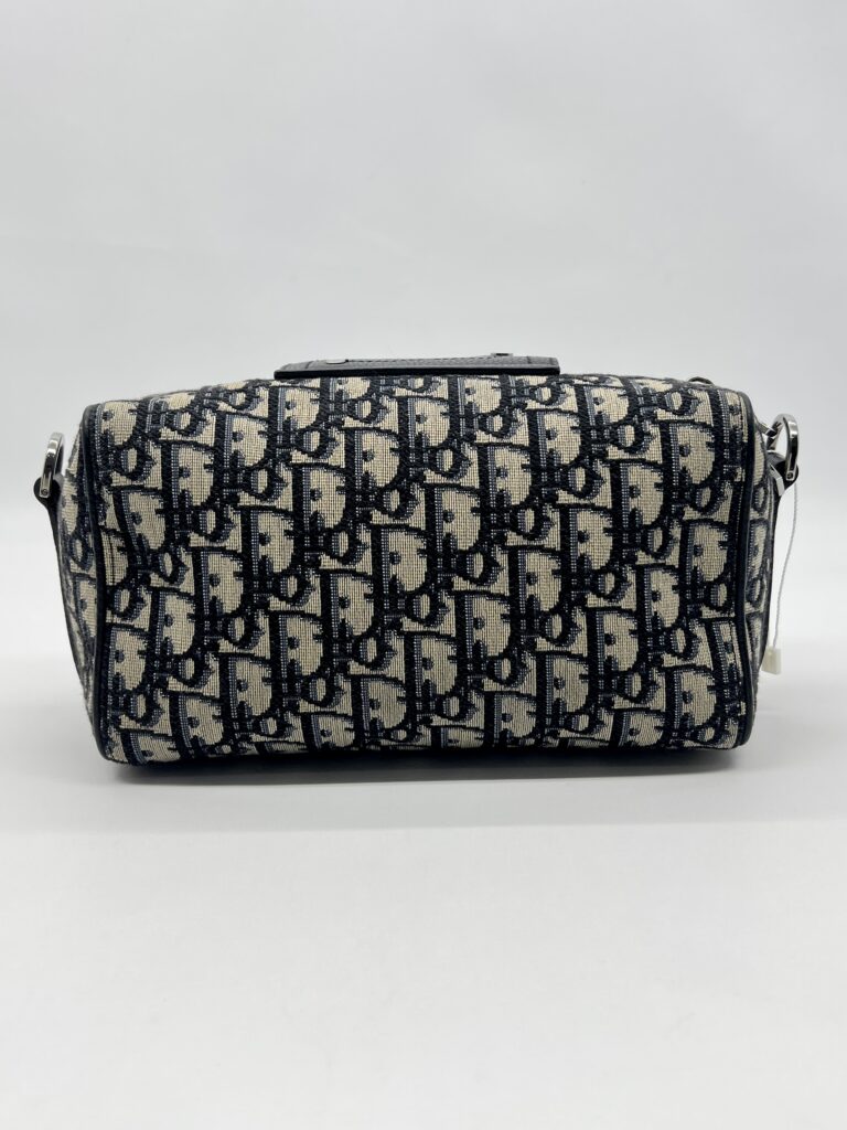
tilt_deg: -10.4
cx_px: 424
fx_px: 848
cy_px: 565
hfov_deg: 53.1
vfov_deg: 67.3
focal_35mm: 26
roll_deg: +0.8
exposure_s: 1/137
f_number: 1.5
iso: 32
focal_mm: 5.7
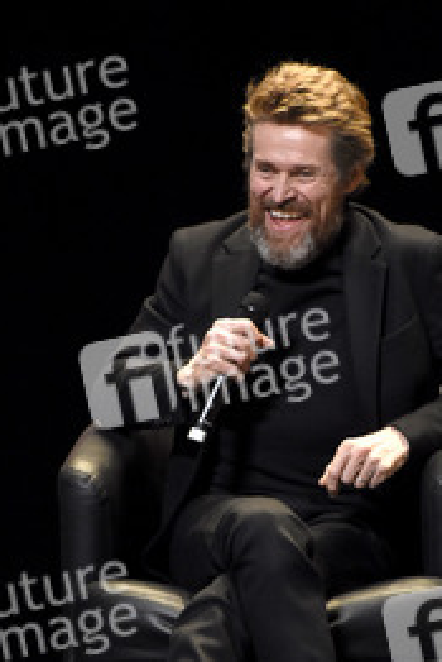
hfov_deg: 3.0
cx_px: 283
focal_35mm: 457
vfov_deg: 4.5
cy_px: 495
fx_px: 8405
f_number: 3.2
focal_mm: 200
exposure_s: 1/160
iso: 2500
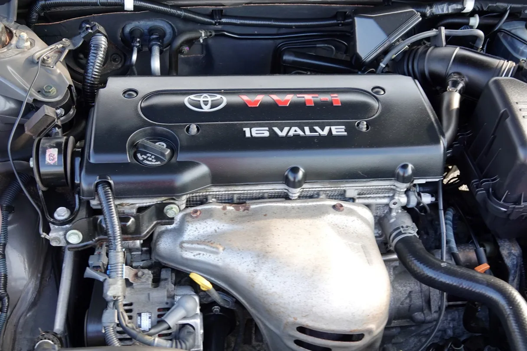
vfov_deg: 35.9
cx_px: 264
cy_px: 176
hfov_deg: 51.9
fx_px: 542
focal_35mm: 37
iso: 100
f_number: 3.2
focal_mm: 13.7
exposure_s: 1/40
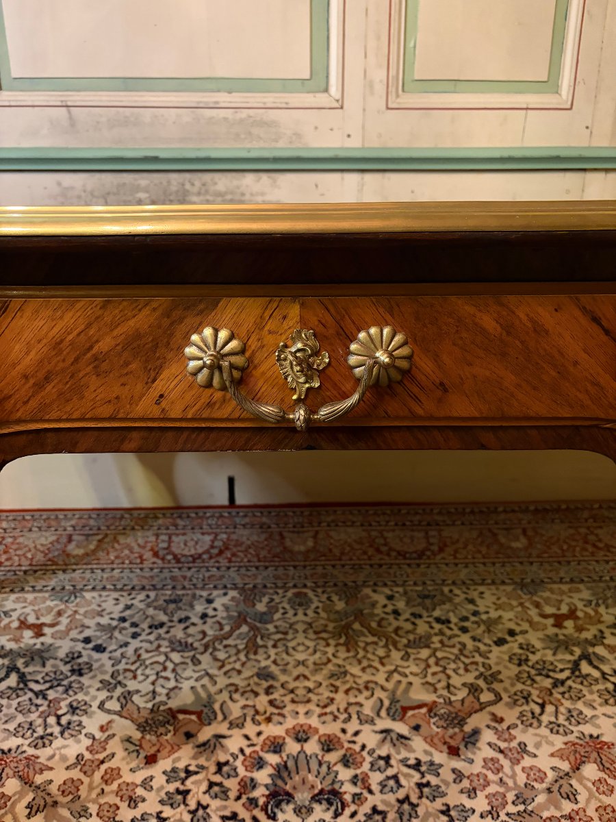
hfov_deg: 53.1
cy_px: 411
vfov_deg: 67.3
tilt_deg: -17.9
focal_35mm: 26
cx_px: 308
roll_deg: +0.2
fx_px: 617
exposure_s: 1/25
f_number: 1.6
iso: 640
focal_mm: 5.96
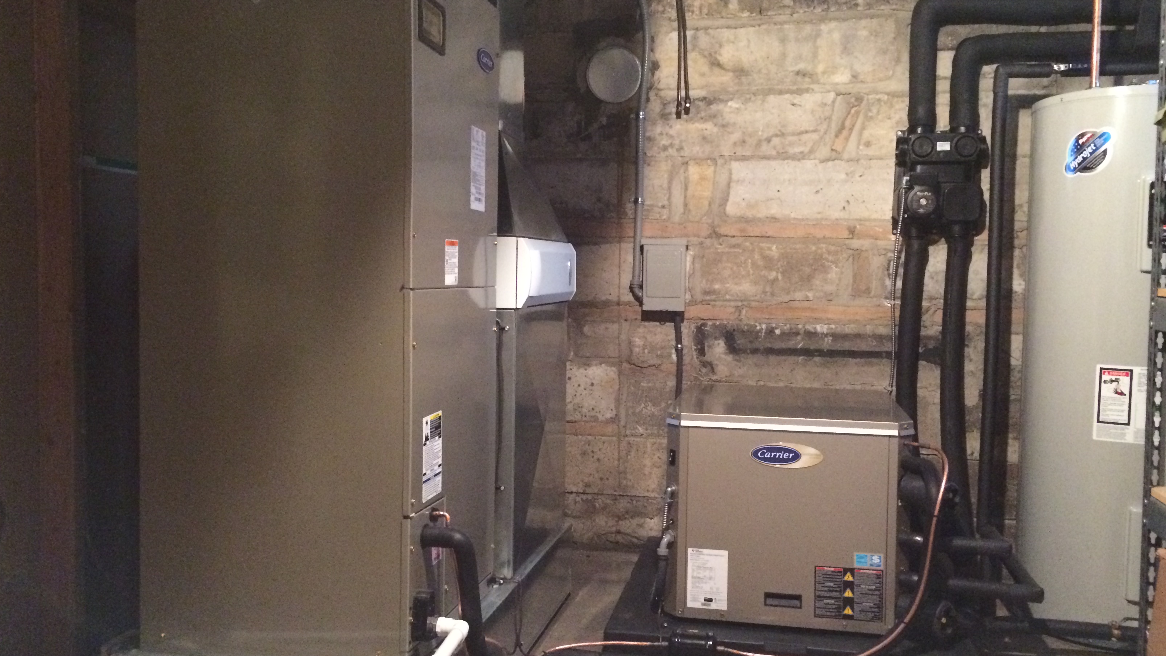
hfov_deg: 61.0
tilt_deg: -4.1
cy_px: 323
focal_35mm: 32
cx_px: 585
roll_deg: -0.7
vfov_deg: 36.7
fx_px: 989
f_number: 2.2
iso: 400
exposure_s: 1/15
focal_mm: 4.15
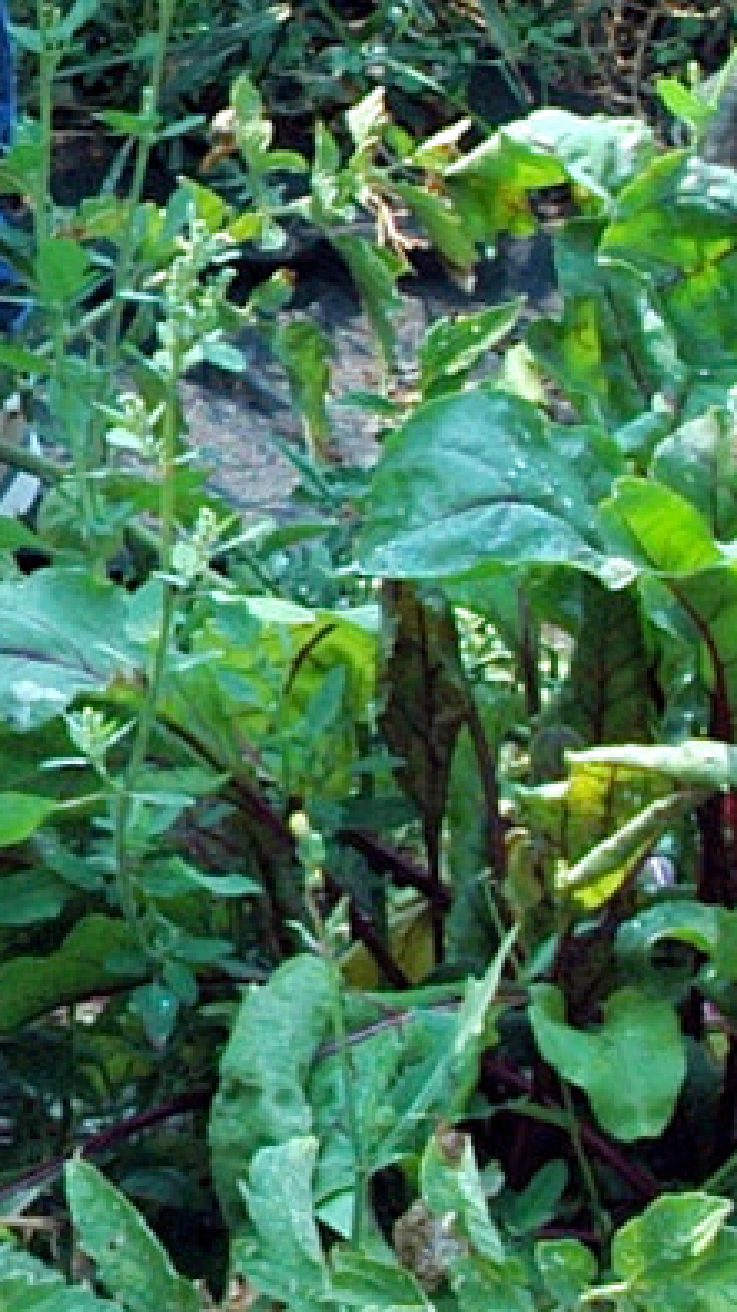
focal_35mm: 285
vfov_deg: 7.5
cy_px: -23
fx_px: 9898
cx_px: -1056
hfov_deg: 4.2
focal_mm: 35
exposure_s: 1/200
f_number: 8
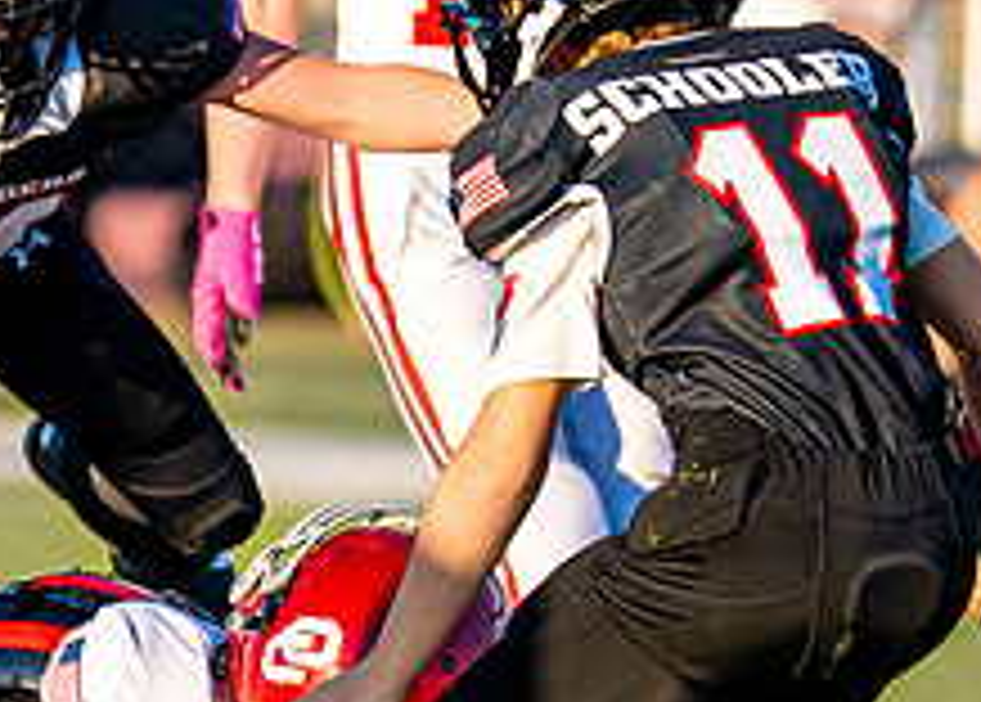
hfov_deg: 1.6
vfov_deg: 1.1
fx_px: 35991
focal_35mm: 1291
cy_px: 419
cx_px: 203
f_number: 2.8
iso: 100
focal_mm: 200
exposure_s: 1/1250
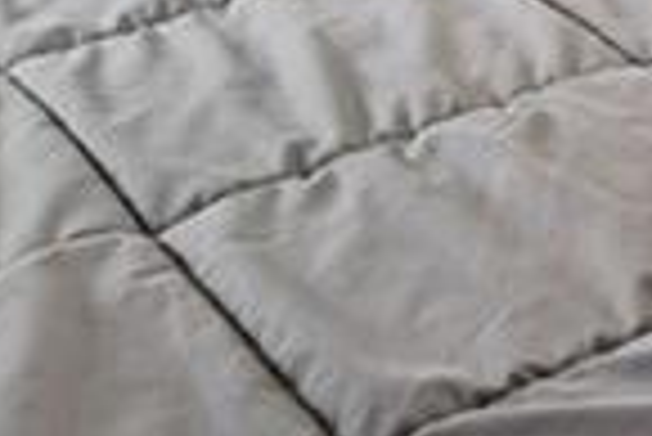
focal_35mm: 117
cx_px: 1412
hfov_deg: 14.0
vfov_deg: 9.5
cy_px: -827
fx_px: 2113
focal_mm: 16.5
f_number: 13
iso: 400
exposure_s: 1/1.67
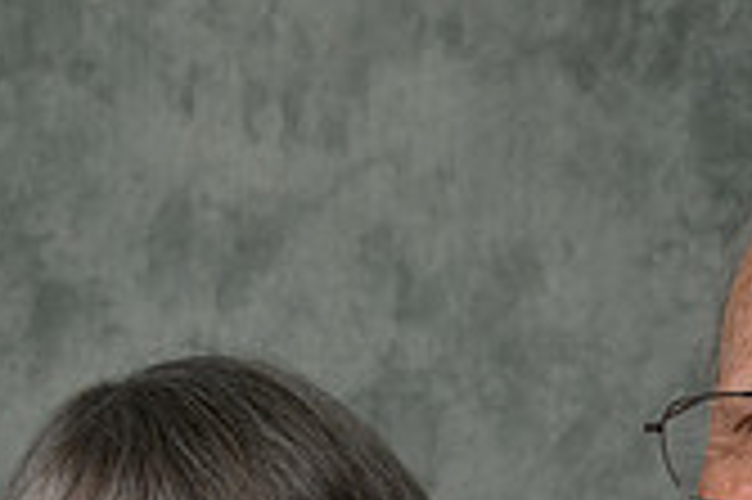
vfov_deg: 8.1
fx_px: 3485
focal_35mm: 167
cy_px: 597
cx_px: 626
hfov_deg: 12.3
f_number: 10
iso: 400
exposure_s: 1/125
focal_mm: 48
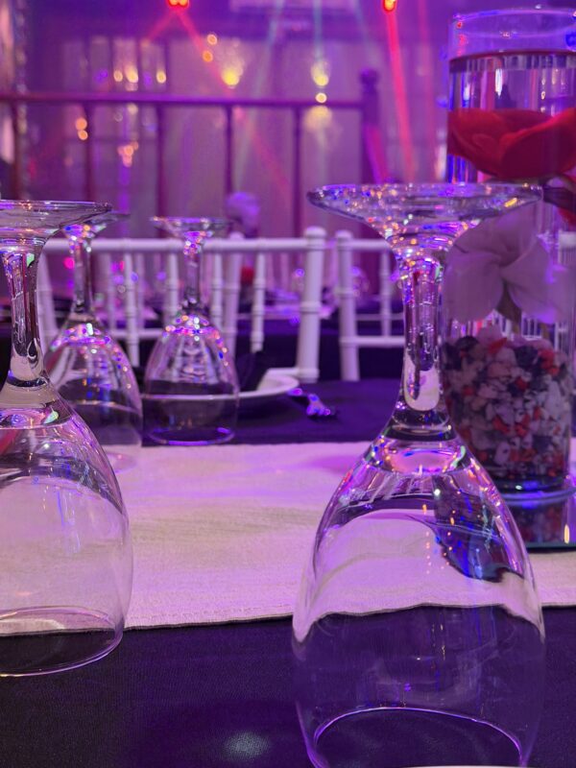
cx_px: 288
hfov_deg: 30.3
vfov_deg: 39.7
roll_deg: +0.1
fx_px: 1065
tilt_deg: -7.1
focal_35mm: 48
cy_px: 384
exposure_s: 1/33
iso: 320
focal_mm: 6.76
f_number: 1.78
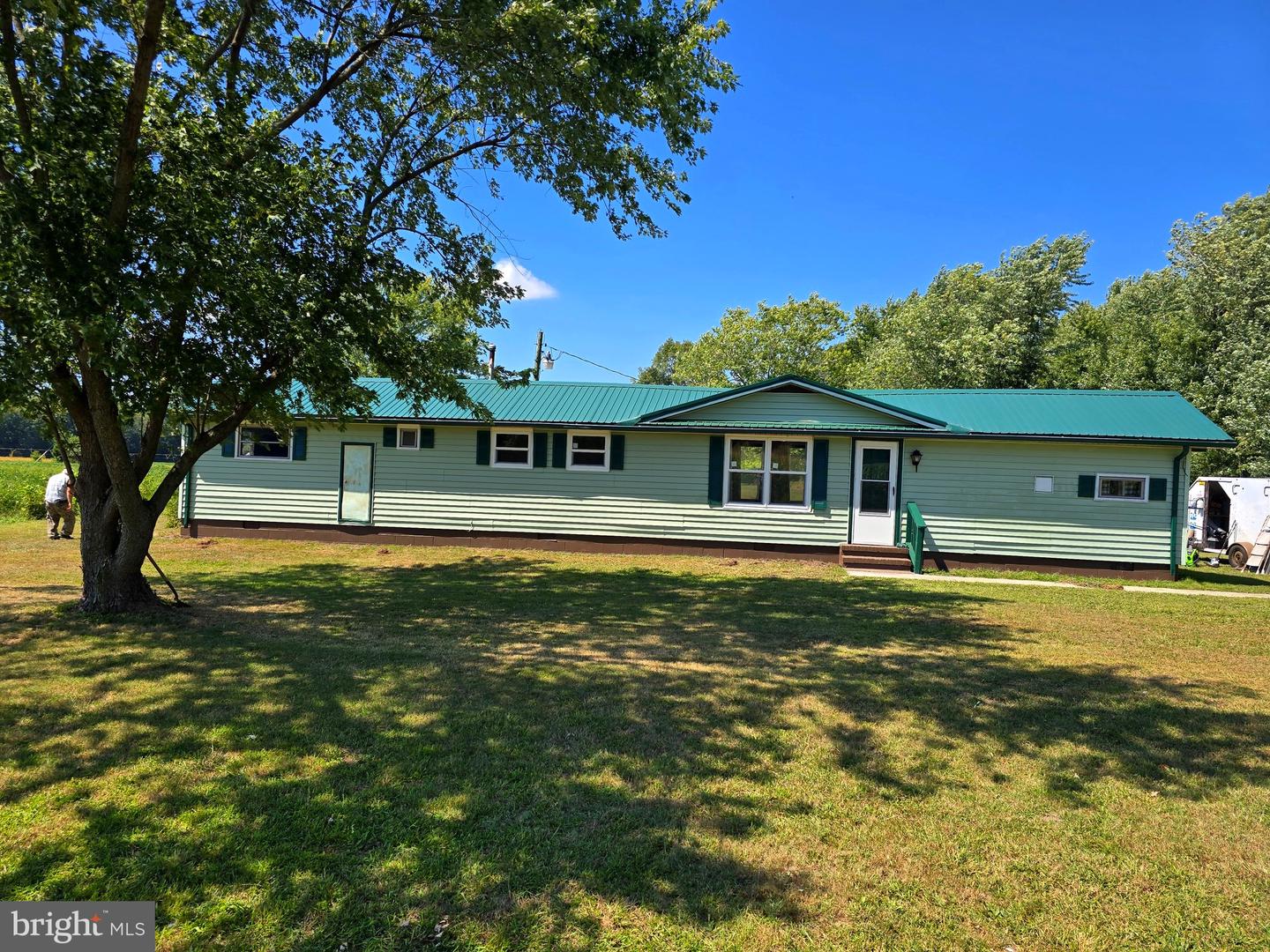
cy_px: 476
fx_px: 844
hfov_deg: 73.9
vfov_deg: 58.9
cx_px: 635
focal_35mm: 23
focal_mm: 6.3
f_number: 1.7
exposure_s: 1/536
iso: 12
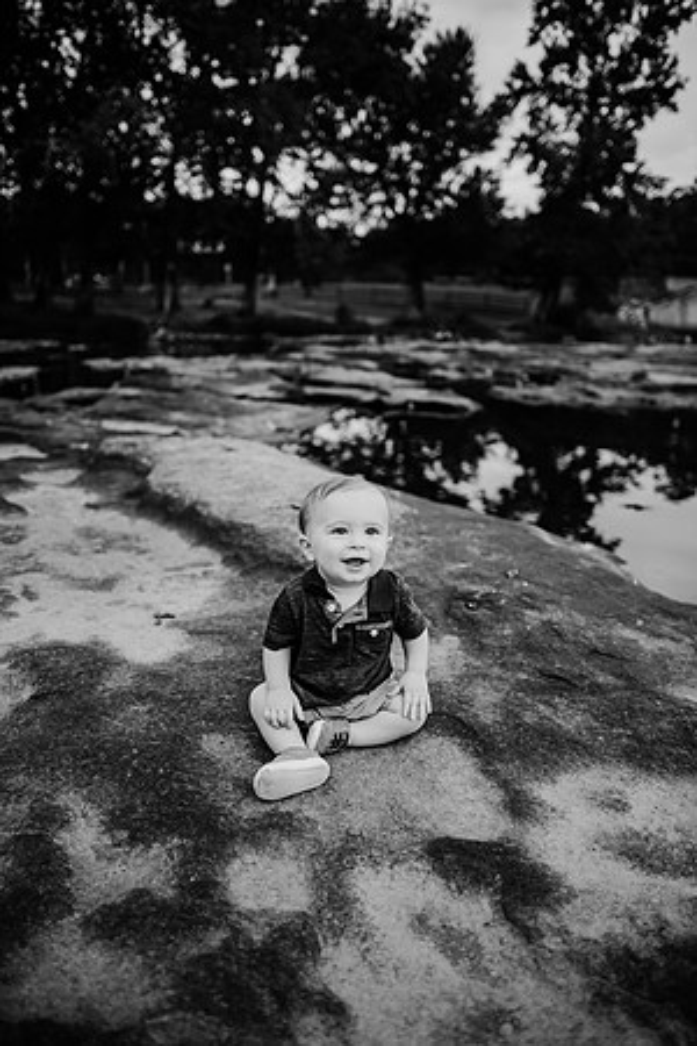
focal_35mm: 24
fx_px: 697
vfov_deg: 73.7
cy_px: 523
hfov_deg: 53.1
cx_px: 348
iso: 320
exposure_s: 1/500
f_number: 2
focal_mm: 24
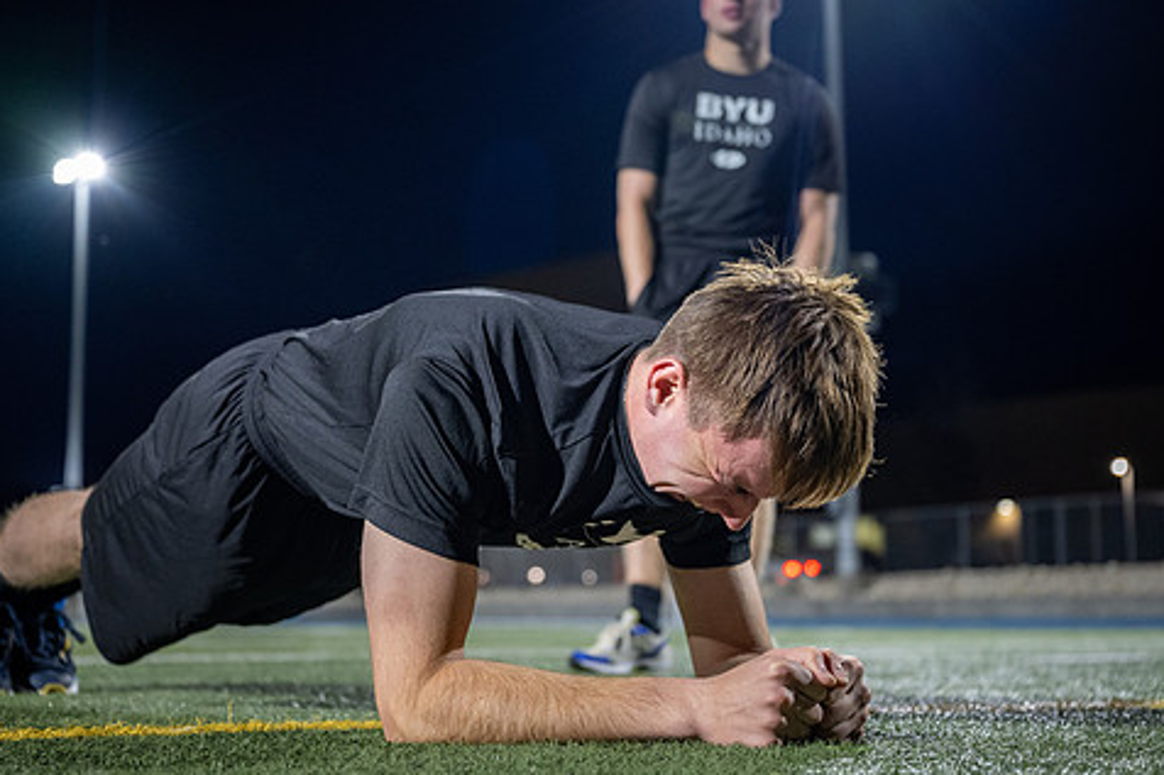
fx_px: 1681
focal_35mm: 52
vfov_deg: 26.0
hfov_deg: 38.2
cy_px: 356
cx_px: 553
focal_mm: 40
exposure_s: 1/125
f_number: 2.8
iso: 2000
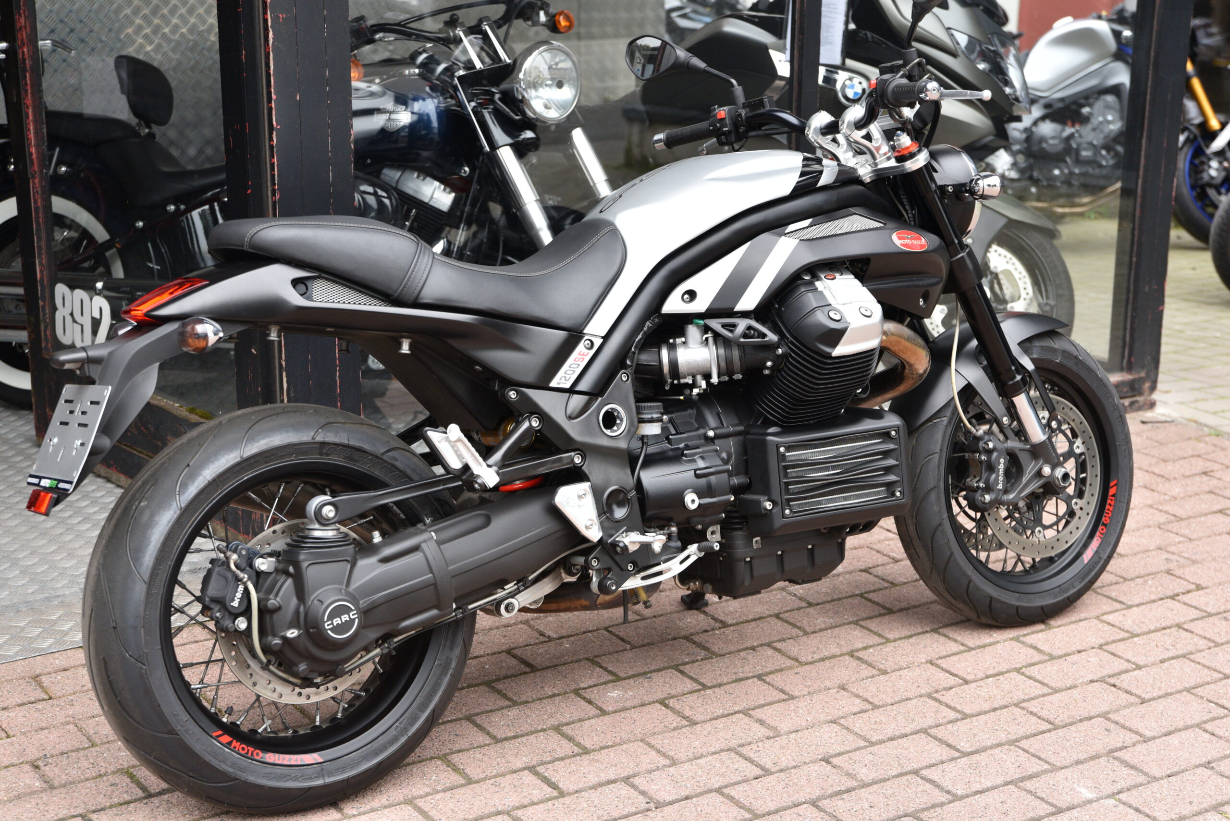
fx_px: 1982
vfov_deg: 23.4
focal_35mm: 58
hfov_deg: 34.5
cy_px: 410
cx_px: 615
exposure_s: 1/320
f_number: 4.5
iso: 1000
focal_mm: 58
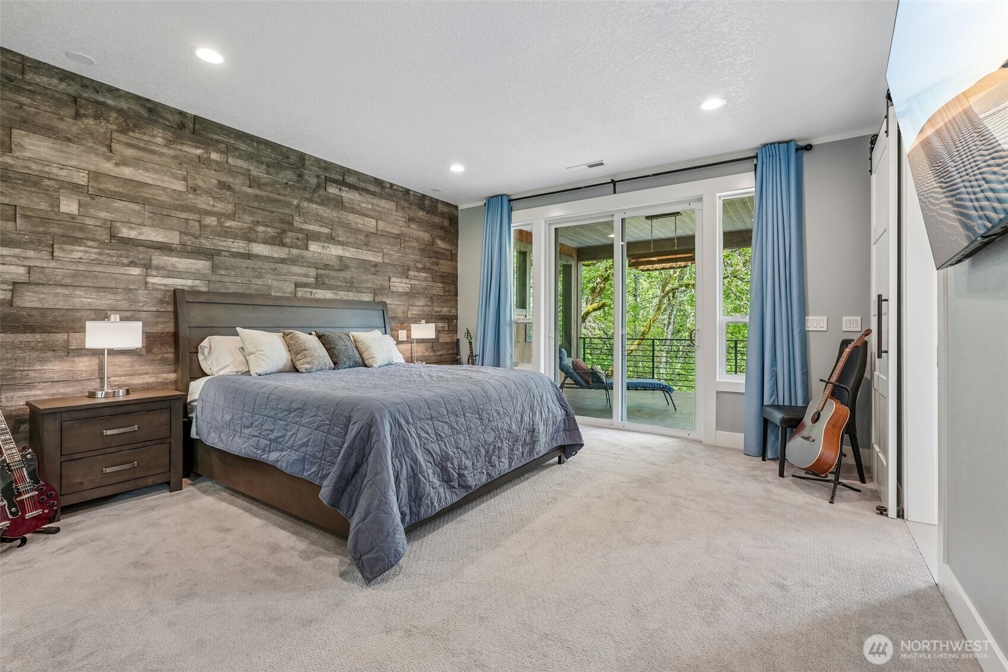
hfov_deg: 96.7
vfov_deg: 73.7
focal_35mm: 16
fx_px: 448
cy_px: 336
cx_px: 504
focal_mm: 16
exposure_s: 1/10
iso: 400
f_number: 8
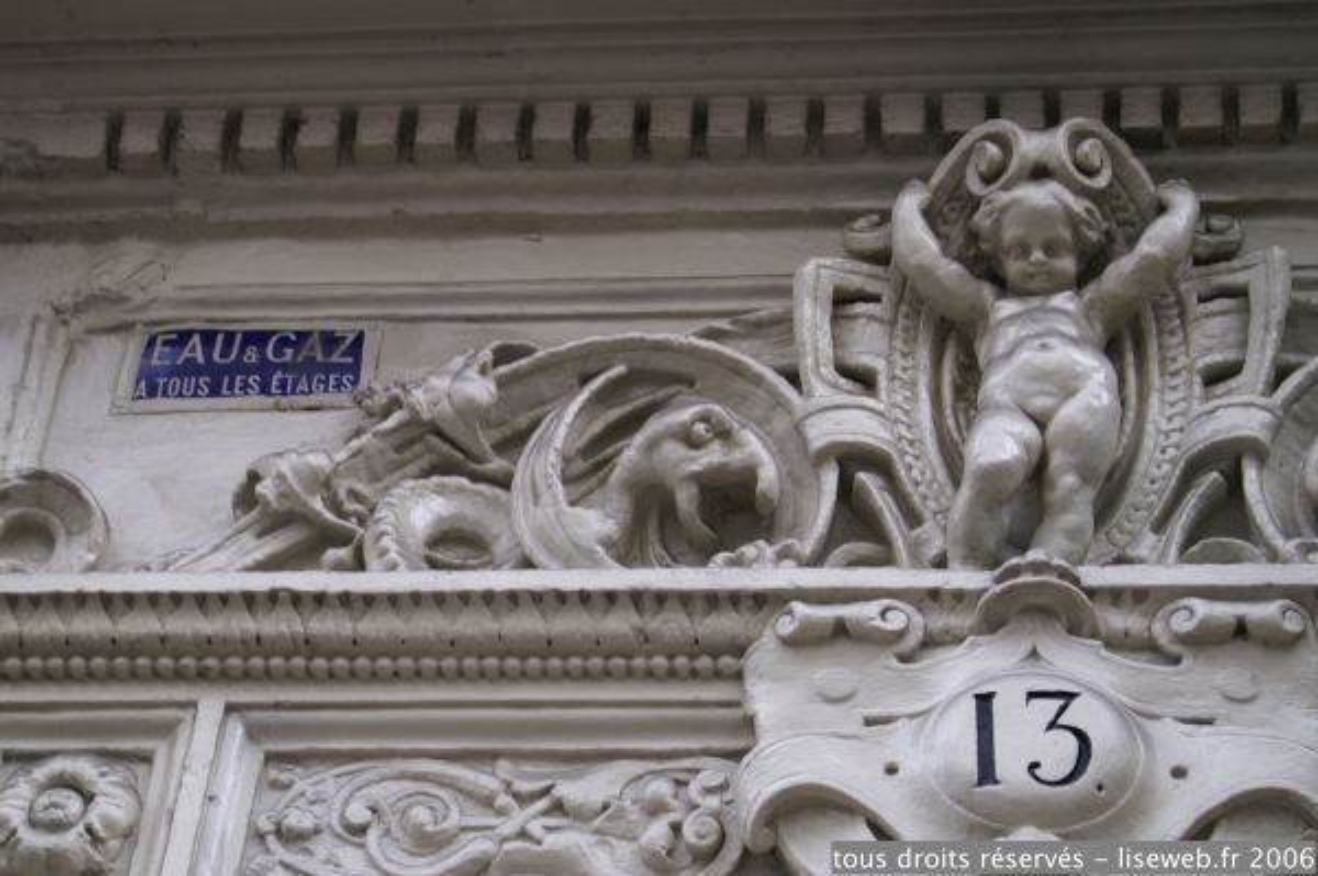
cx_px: 659
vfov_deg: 15.2
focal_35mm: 90
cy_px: 438
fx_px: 3292
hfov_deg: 22.6
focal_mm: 60
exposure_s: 1/6
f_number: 5.6
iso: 100
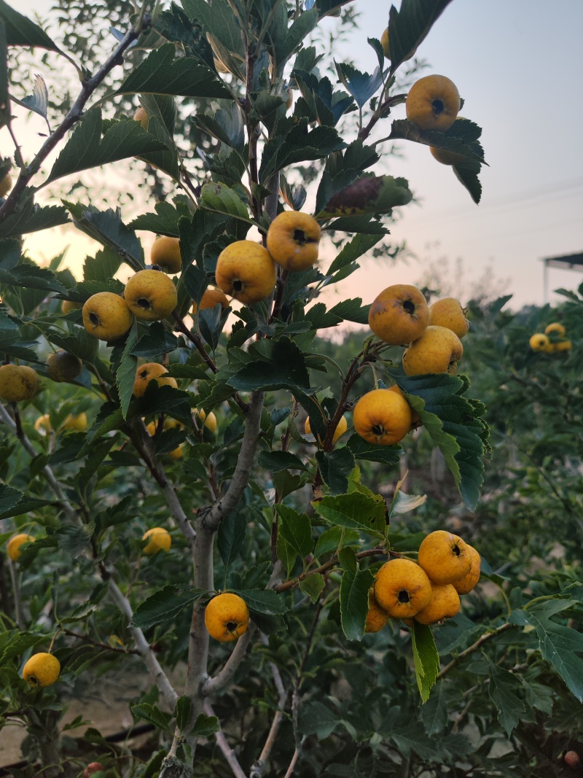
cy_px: 389
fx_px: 539
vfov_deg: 71.6
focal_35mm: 24
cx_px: 292
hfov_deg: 56.8
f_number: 1.9
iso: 50
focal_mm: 6.92
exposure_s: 1/586
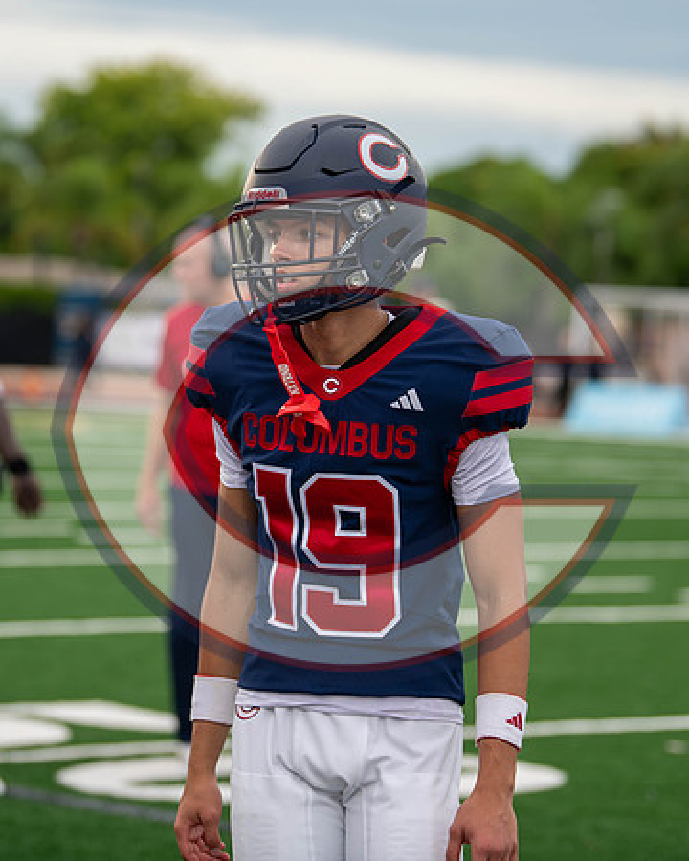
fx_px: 4444
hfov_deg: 8.9
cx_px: 291
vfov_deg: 11.1
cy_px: 353
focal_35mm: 174
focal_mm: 105
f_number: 2.8
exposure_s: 1/1000
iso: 180
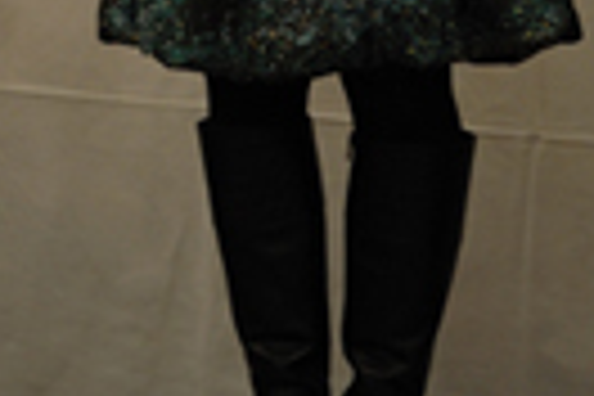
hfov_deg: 11.9
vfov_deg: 7.6
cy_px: -536
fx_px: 2805
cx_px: -14
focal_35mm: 170
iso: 1100
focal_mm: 35
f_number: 2.8
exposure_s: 1/100
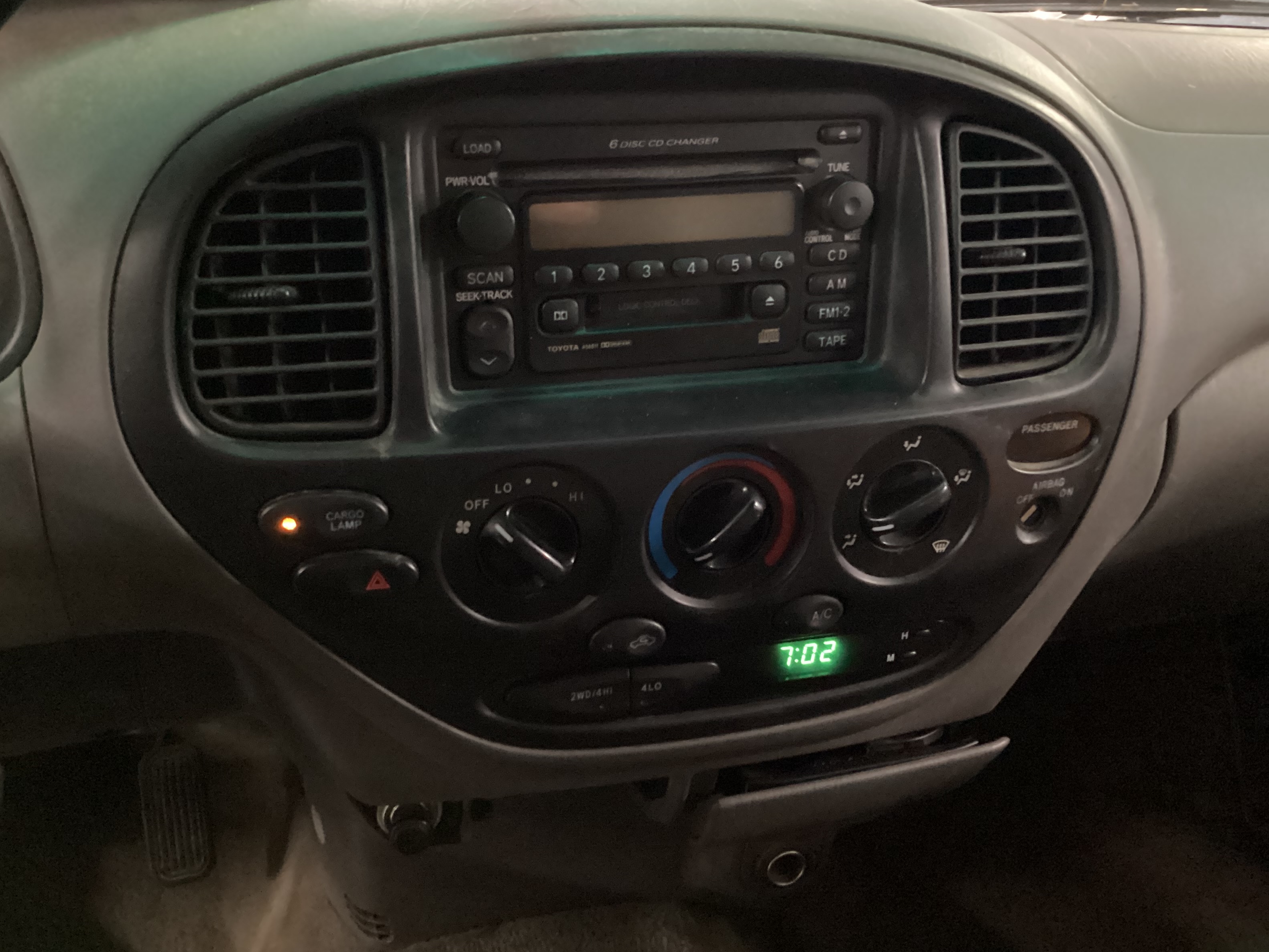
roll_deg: -2.2
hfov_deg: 56.8
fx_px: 1173
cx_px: 616
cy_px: 476
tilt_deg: -25.7
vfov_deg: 44.2
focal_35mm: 32
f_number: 2.4
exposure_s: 1/15
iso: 800
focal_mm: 3.3
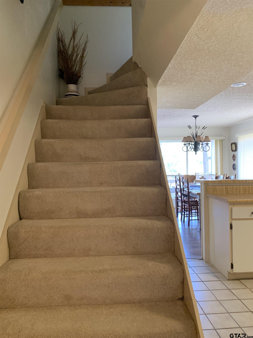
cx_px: 126
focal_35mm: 26
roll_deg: +0.4
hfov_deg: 53.1
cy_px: 169
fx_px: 253
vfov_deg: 67.3
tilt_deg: -1.0
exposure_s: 1/60
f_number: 1.8
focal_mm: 4.25
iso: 320
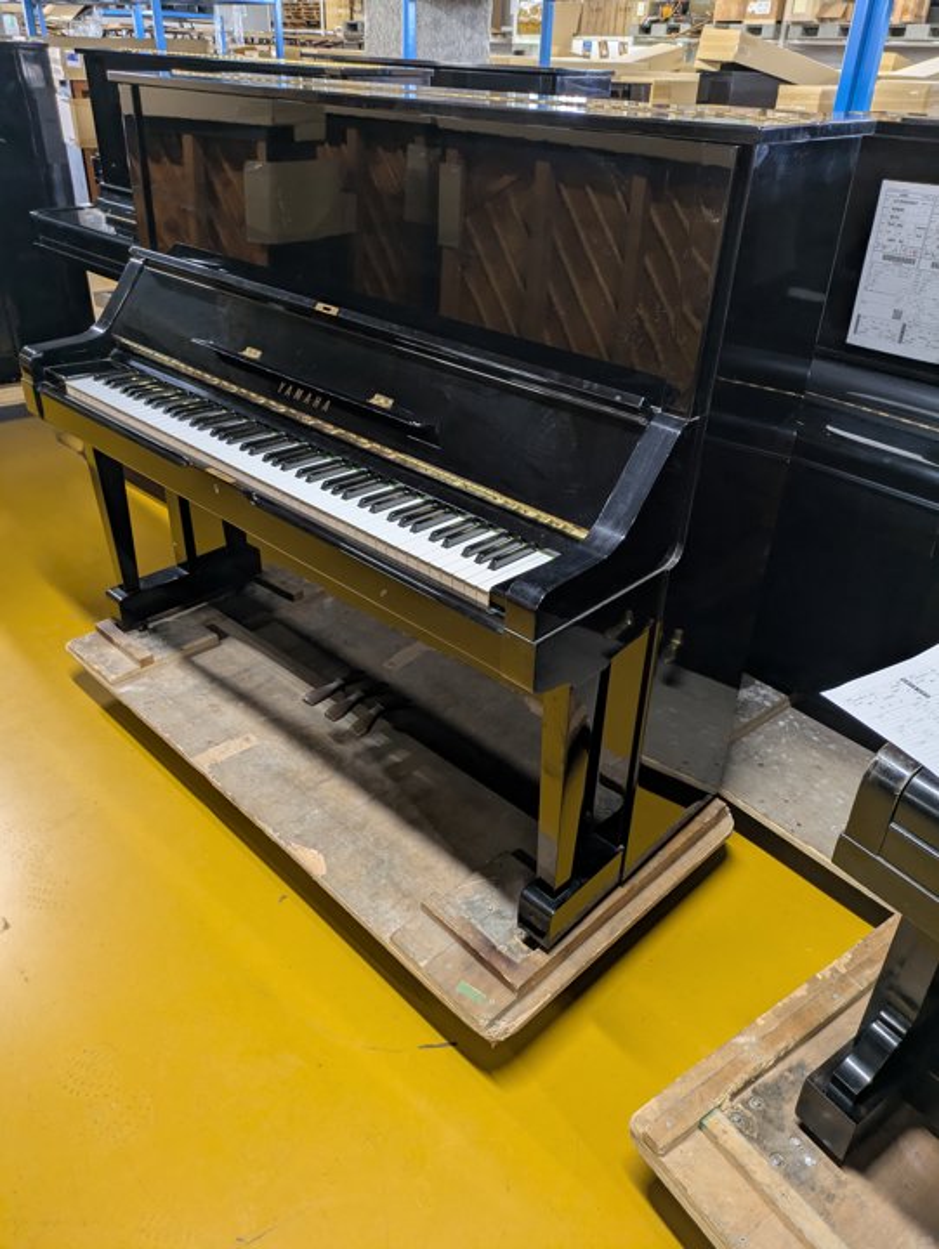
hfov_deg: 54.9
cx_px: 470
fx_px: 903
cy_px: 624
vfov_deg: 69.4
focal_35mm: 25
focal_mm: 5.43
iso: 106
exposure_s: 1/24
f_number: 1.89
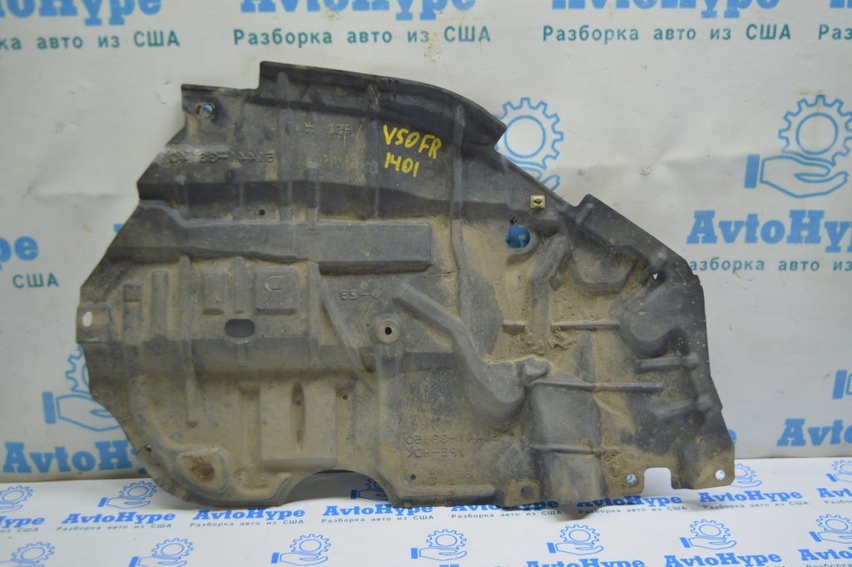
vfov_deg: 35.4
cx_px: 426
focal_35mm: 38
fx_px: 887
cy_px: 284
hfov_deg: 51.3
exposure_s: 1/50
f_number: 4
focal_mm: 25
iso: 400
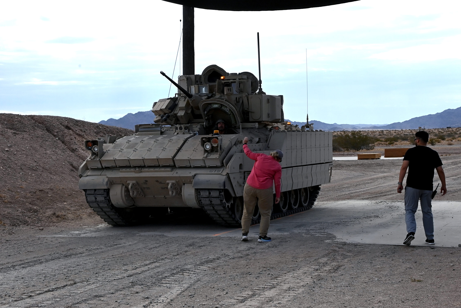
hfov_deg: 30.5
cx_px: 230
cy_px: 154
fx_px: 845
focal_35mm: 66
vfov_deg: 20.6
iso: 800
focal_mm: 44
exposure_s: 1/1000
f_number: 14
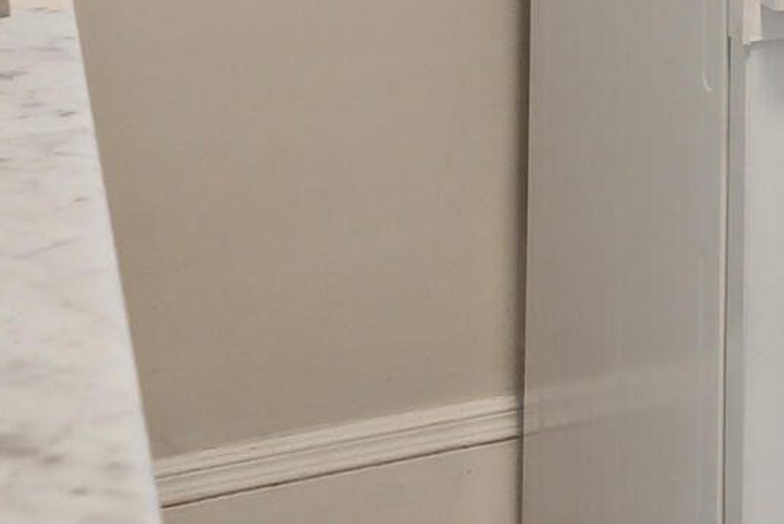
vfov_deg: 13.6
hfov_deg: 21.1
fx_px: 1961
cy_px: -416
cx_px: 934
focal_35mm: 90
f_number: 7.1
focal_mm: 16
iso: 800
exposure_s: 1/25
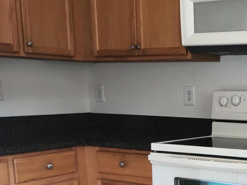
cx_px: 277
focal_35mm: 68
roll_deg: -0.6
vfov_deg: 20.9
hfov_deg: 26.2
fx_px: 485
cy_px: 186
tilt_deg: -10.6
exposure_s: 1/60
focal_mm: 3.99
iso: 32
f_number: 1.8
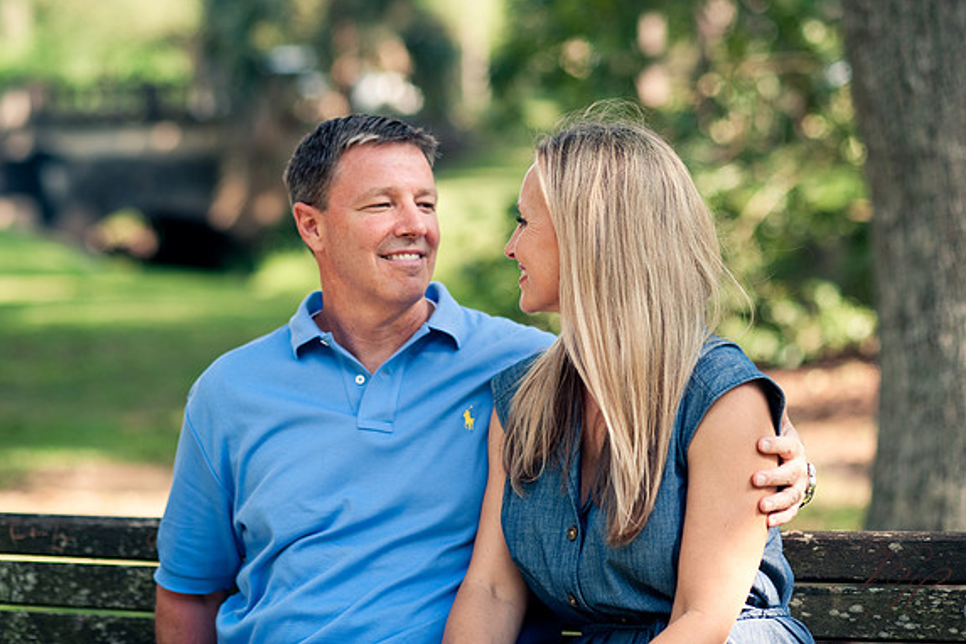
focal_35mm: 86
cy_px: 324
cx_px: 480
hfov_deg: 23.6
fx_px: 2307
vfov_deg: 15.9
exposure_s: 1/640
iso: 200
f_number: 2.5
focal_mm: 85
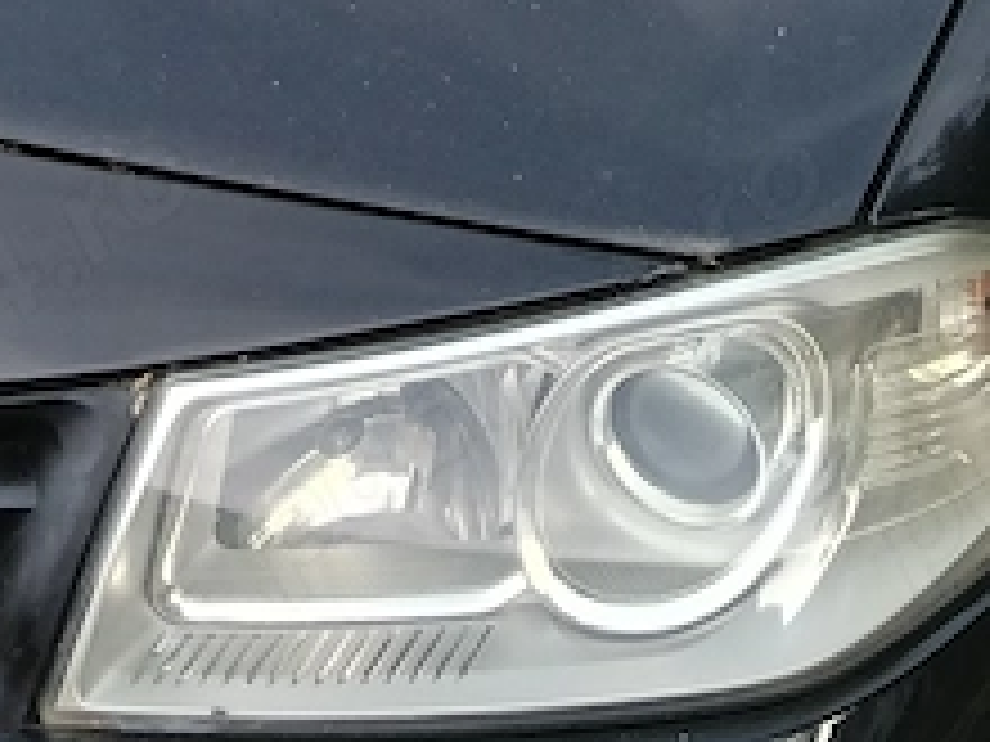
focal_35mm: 98
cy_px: -872
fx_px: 2803
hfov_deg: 19.8
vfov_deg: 12.7
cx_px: 216
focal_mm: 3.98
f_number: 1.8
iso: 64
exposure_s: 1/60
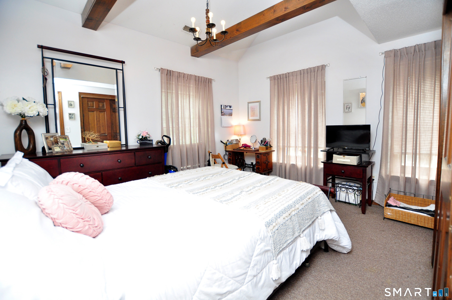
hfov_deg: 100.5
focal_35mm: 15
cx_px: 226
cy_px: 150
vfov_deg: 77.2
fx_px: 188
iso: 640
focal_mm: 10
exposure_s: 1/125
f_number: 3.5
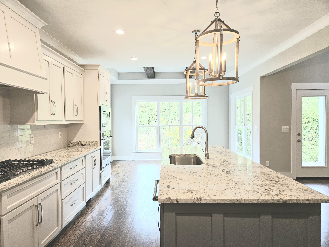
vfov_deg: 58.9
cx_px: 164
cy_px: 124
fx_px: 219
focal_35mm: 23
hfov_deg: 73.9
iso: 80
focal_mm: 5.4
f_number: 1.8
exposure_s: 1/120
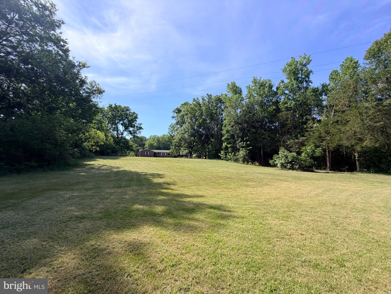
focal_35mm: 14
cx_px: 196
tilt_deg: +6.0
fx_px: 158
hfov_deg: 102.1
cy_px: 147
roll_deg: +0.2
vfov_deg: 85.7
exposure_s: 1/770
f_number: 2.2
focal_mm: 2.22
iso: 32
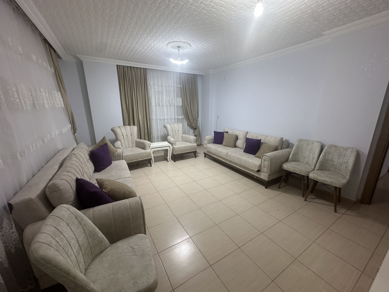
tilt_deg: -14.3
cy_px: 146
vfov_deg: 85.7
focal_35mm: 14
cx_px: 194
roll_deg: -0.4
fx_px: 157
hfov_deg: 102.1
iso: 160
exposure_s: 1/50
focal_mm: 2.22
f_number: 2.2
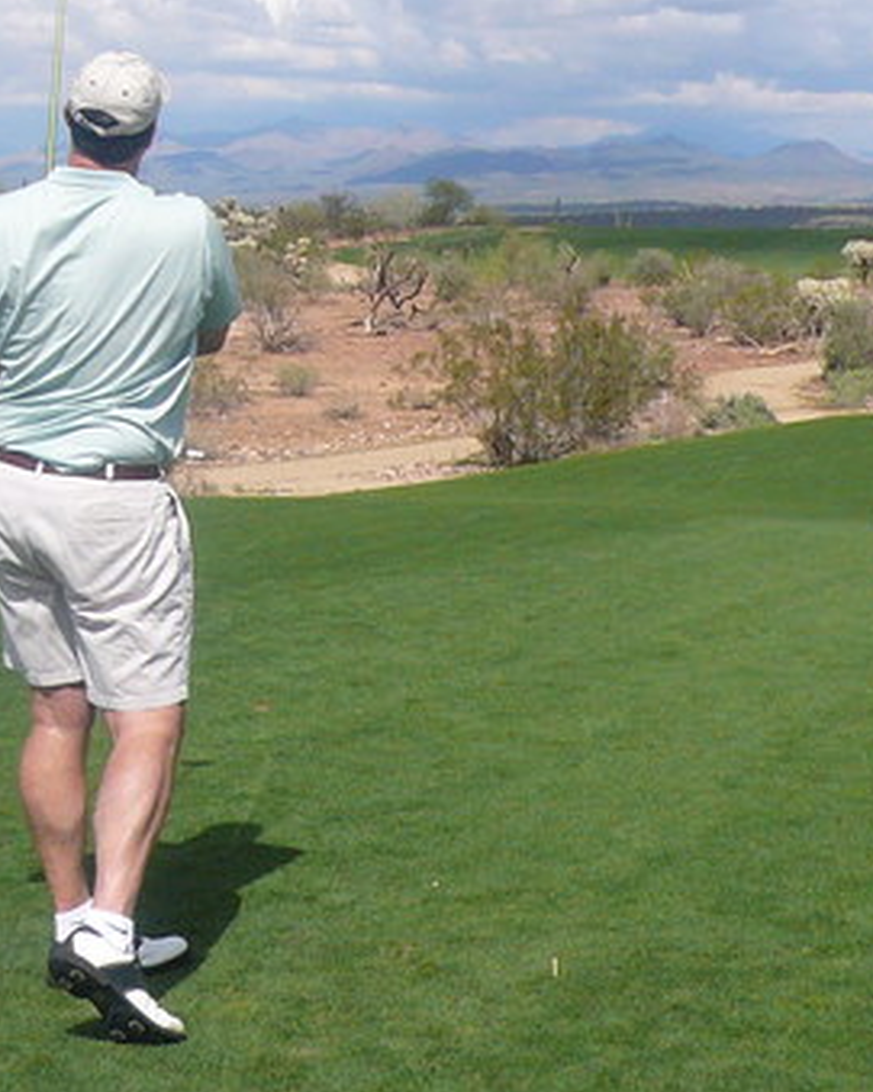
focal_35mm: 83
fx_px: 2682
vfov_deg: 23.0
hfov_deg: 18.4
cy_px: 506
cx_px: 660
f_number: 8
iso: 100
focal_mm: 4.9
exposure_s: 1/250
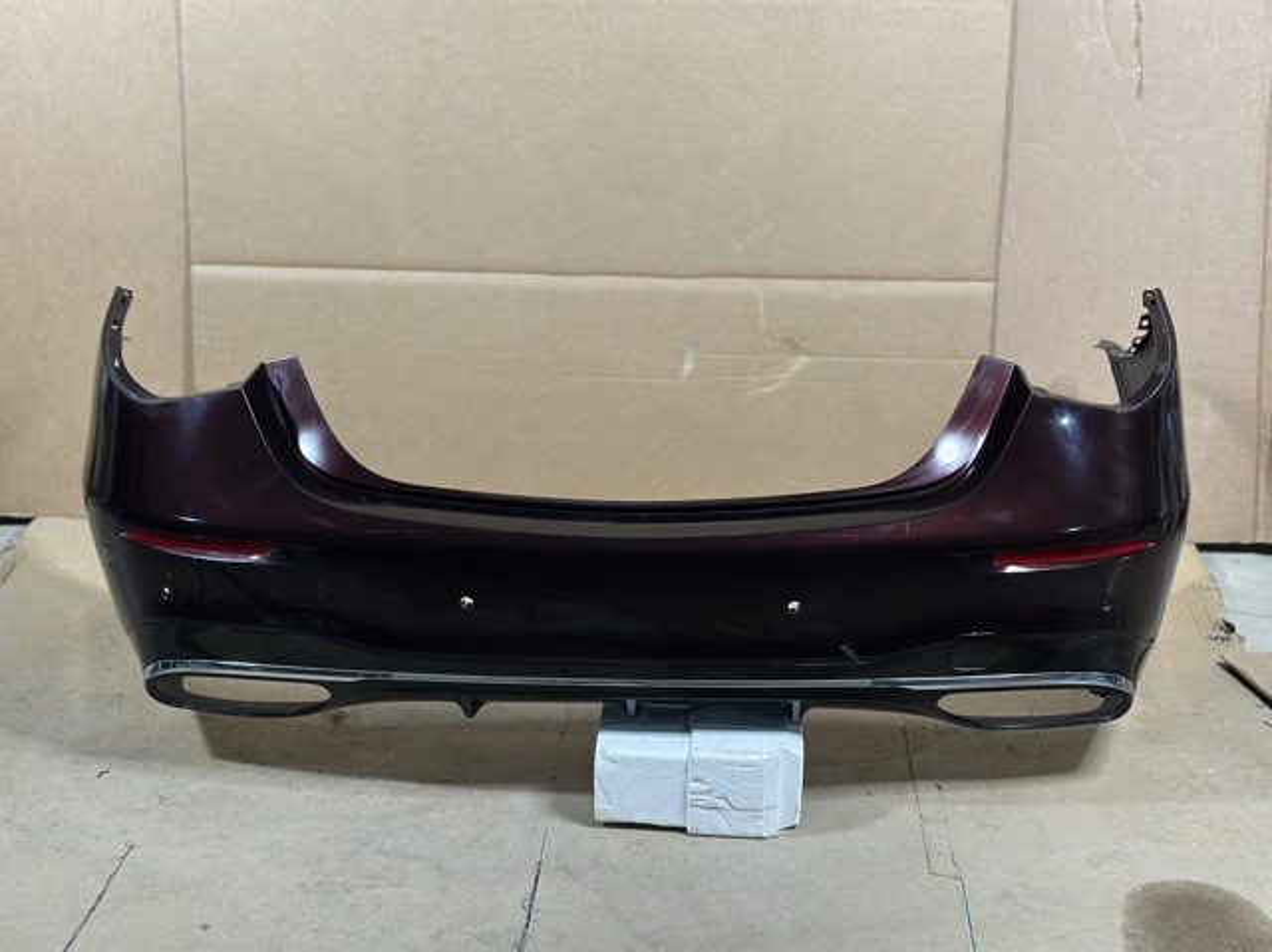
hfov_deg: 39.7
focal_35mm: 48
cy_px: 476
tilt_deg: -18.9
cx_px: 636
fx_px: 1762
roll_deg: +0.1
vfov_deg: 30.2
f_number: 1.78
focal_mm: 6.86
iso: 320
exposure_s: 1/50
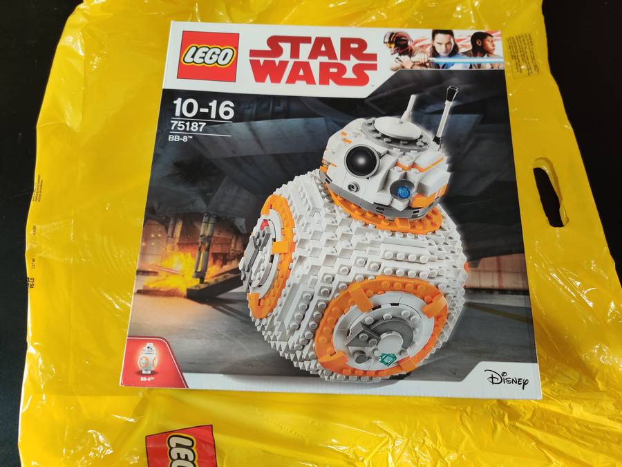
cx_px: 311
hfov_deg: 65.3
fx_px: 485
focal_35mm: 27
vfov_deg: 51.4
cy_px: 234
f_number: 1.65
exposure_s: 1/50
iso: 1000
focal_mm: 4.75
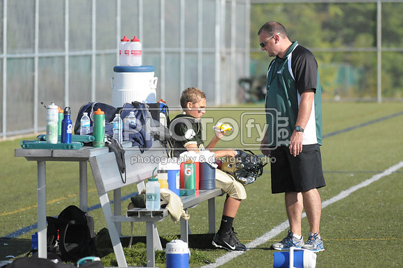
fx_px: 3689
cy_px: 134
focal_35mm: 330
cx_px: 202
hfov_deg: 6.3
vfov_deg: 4.2
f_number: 4
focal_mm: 220
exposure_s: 1/8000
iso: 1600
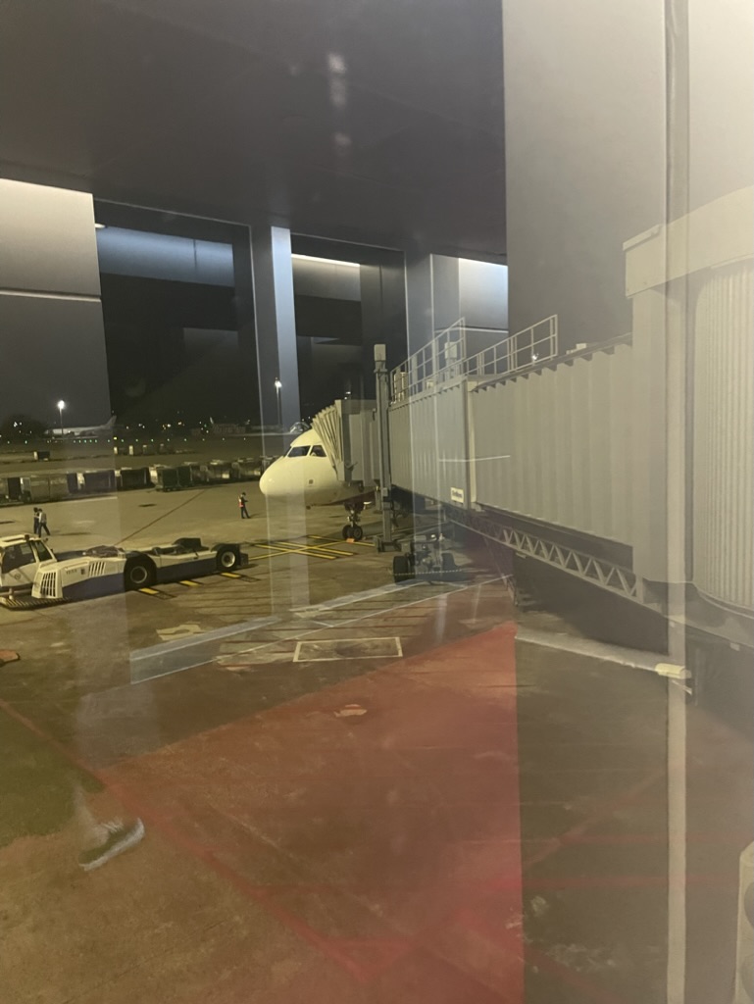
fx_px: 754
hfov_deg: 53.1
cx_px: 377
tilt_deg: -8.4
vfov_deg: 67.3
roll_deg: +3.5
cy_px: 502
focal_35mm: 26
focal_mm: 4.2
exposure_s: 1/30
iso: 640
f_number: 1.6
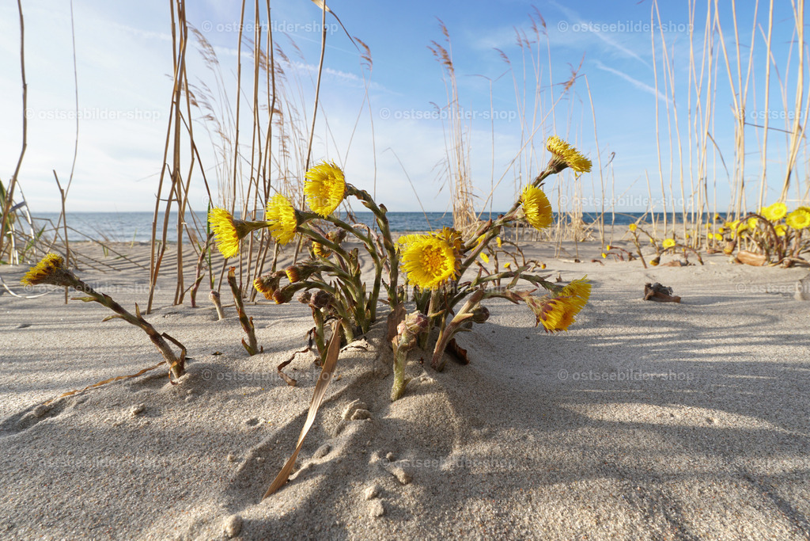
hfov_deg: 95.0
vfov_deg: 72.1
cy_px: 270
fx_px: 371
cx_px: 405
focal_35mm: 16
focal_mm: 11
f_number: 11
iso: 100
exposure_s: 1/60
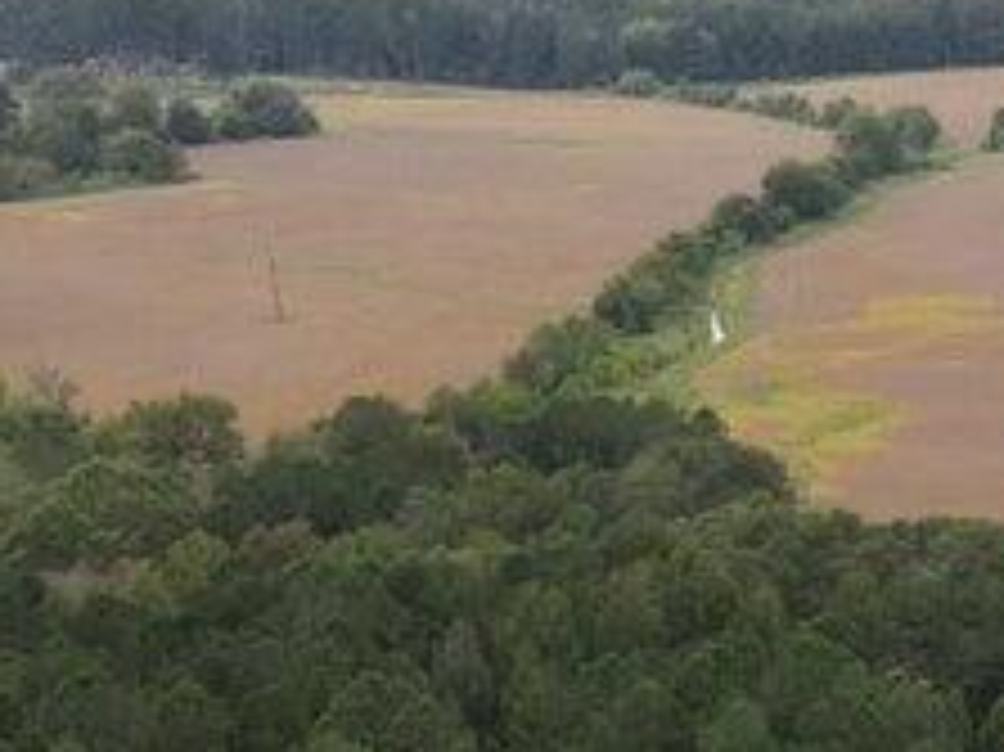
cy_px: 1518
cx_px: 1479
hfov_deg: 12.8
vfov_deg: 9.4
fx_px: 4261
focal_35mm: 147
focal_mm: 4.5
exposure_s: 1/160
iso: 100
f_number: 2.8
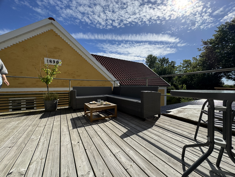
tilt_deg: -1.1
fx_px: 95
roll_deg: -0.4
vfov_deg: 85.7
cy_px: 88
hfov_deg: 102.1
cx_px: 118
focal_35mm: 14
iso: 50
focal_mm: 2.22
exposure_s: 1/1789
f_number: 2.2
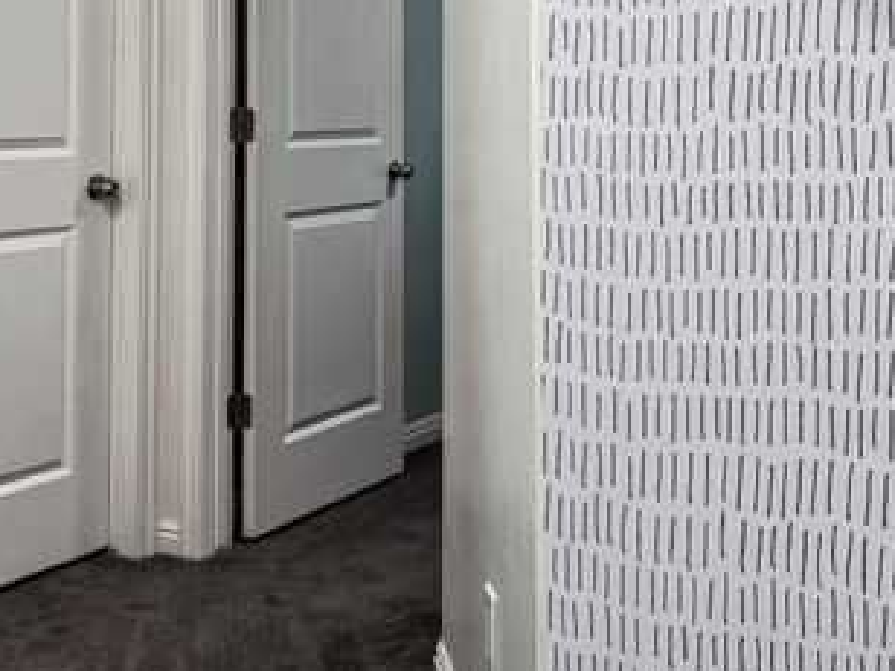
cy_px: 38
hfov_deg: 35.5
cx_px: 433
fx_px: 1396
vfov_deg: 26.0
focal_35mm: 54
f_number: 1.5
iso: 80
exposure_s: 1/120
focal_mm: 5.7
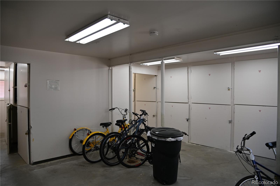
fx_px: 186
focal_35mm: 24
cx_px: 140
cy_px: 93
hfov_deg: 73.8
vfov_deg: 53.0
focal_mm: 24
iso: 500
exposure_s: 1/125
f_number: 4
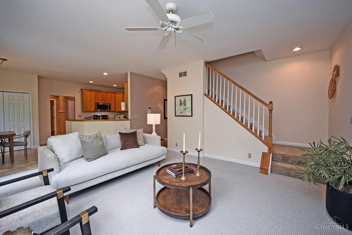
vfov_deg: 81.2
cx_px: 176
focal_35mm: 14
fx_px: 137
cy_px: 118
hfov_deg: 104.3
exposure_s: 1/60
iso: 280
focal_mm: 14
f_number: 4
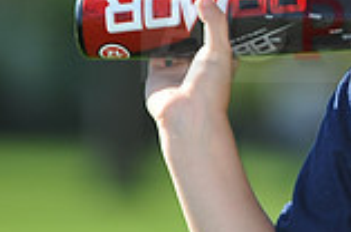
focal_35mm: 741
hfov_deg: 2.8
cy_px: 16
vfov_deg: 1.8
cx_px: 516
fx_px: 7210
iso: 200
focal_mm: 200
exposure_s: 1/1000
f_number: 4
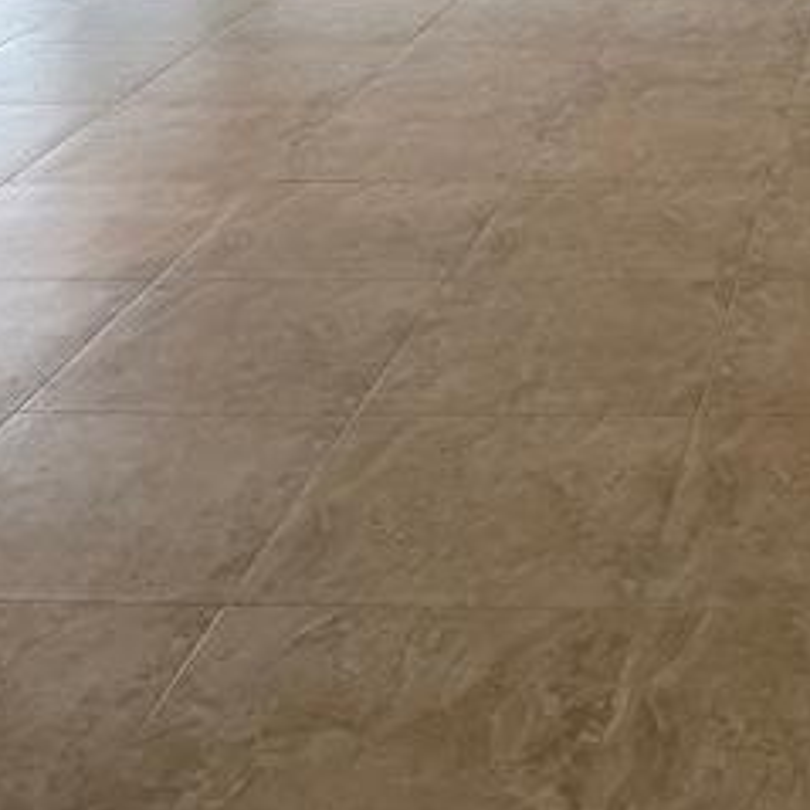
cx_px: 902
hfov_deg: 22.8
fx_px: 1880
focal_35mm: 71
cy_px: -3
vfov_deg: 23.3
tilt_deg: -13.2
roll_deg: +0.6
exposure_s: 1/134
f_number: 1.78
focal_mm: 6.76
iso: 200
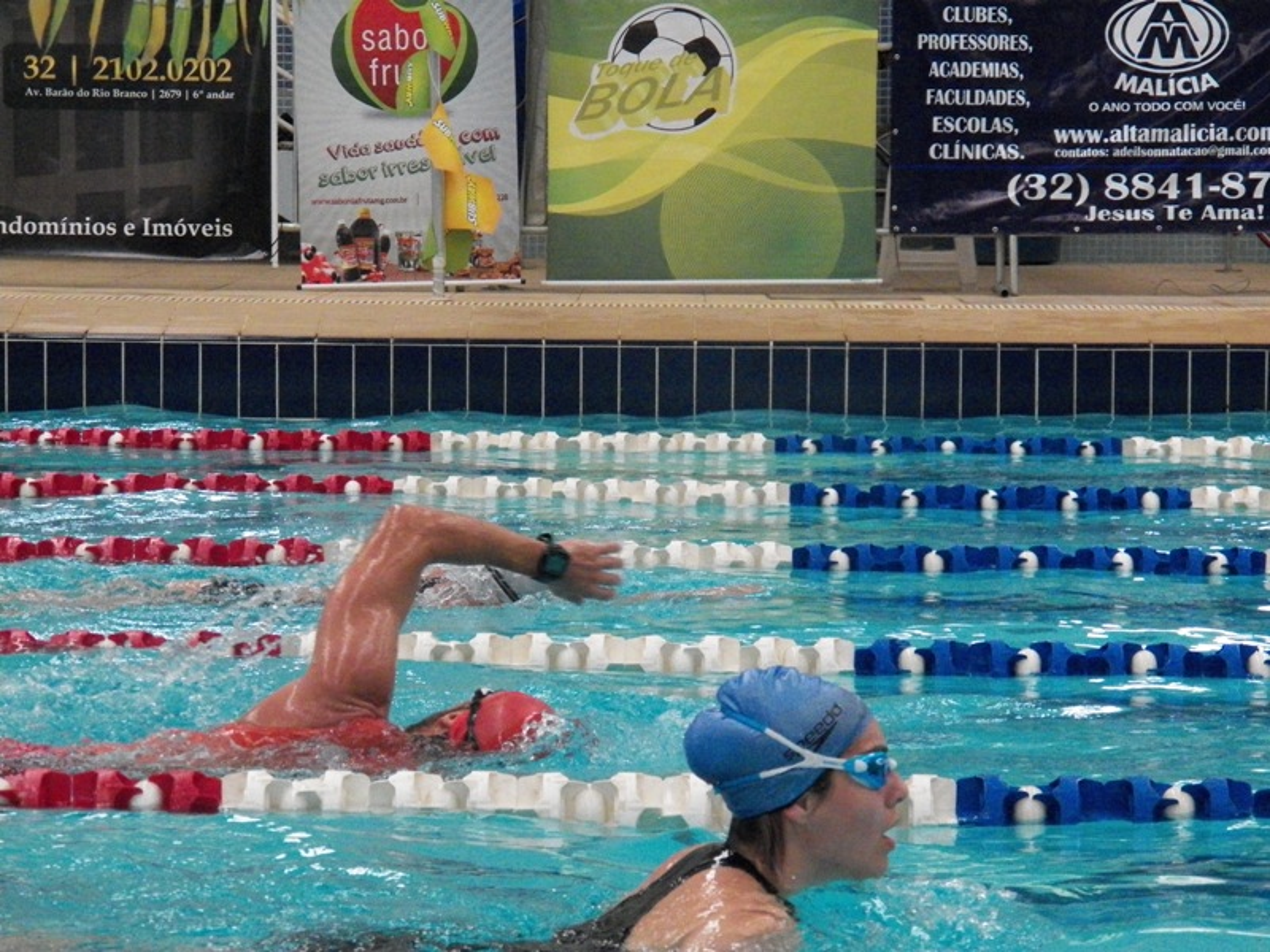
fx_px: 5173
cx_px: 635
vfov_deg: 10.5
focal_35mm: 141
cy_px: 476
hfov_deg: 14.0
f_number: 4
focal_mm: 25.4
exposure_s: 1/500
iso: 1600
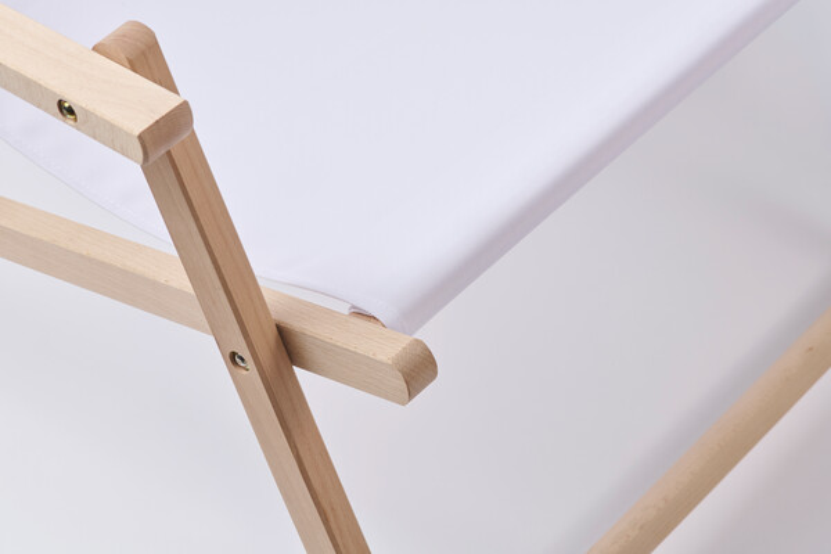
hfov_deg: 19.5
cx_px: 416
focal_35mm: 105
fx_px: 2424
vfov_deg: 13.0
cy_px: 277
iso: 64
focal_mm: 105
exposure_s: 1/125
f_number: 18
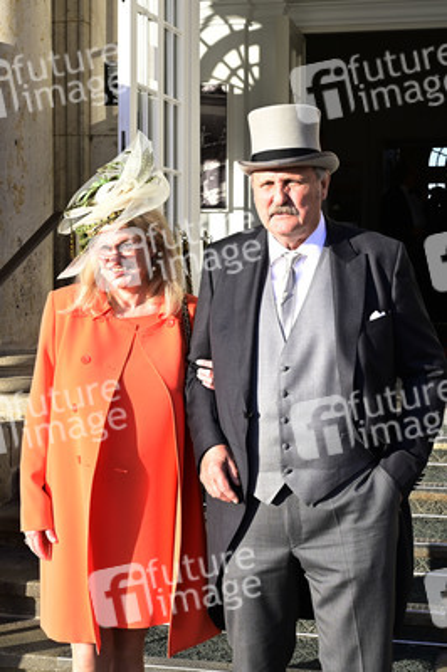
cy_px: 336
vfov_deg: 48.5
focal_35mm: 40
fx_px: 746
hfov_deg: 33.3
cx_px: 224
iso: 400
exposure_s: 1/200
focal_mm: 40
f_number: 10
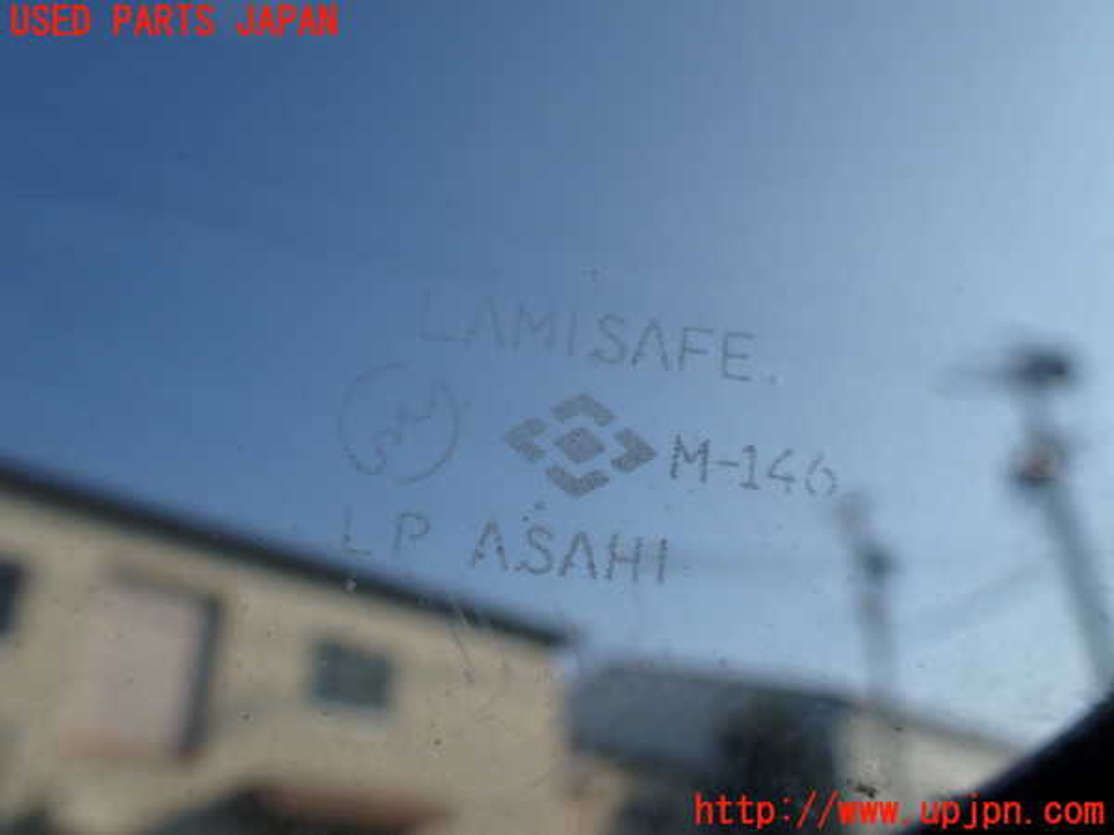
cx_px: 557
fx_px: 965
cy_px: 418
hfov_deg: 60.0
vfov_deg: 46.8
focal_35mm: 30
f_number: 9
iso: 100
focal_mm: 5.4
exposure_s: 1/250
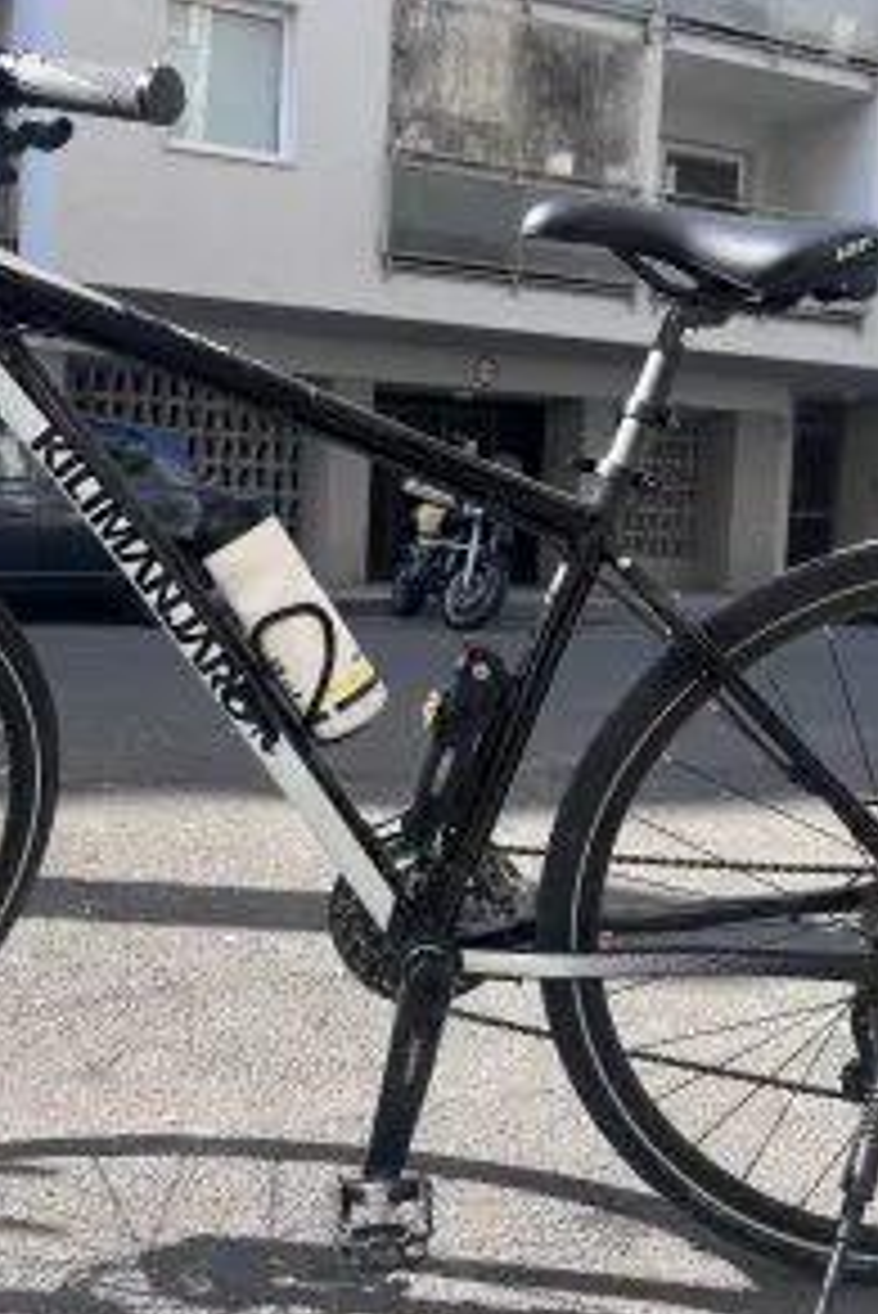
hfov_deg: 35.7
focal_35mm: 37
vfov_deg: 51.9
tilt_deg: -4.8
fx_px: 1352
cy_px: 670
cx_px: 320
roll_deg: -1.6
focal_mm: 5.1
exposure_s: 1/858
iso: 50
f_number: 1.6
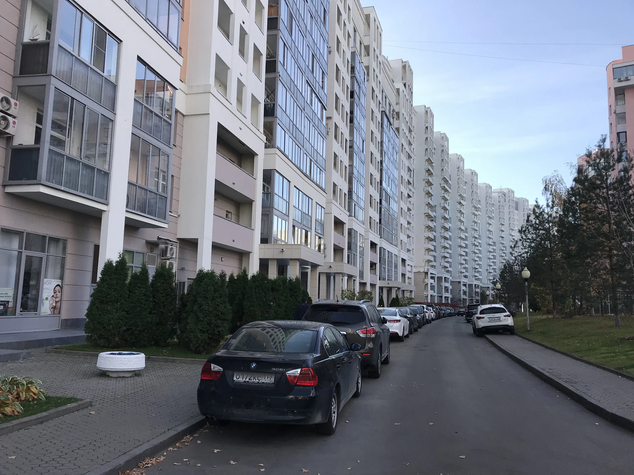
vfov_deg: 49.7
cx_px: 317
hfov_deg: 63.4
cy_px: 238
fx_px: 513
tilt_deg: +7.8
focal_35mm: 28
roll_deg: -0.5
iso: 20
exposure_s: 1/647
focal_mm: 3.99
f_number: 1.8
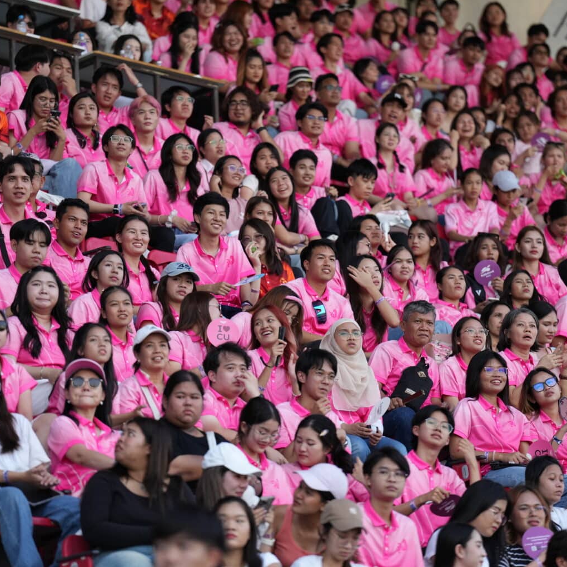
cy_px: 283
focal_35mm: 252
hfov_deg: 6.9
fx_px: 4670
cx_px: 321
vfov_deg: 6.9
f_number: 2.8
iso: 800
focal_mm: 197
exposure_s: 1/2500
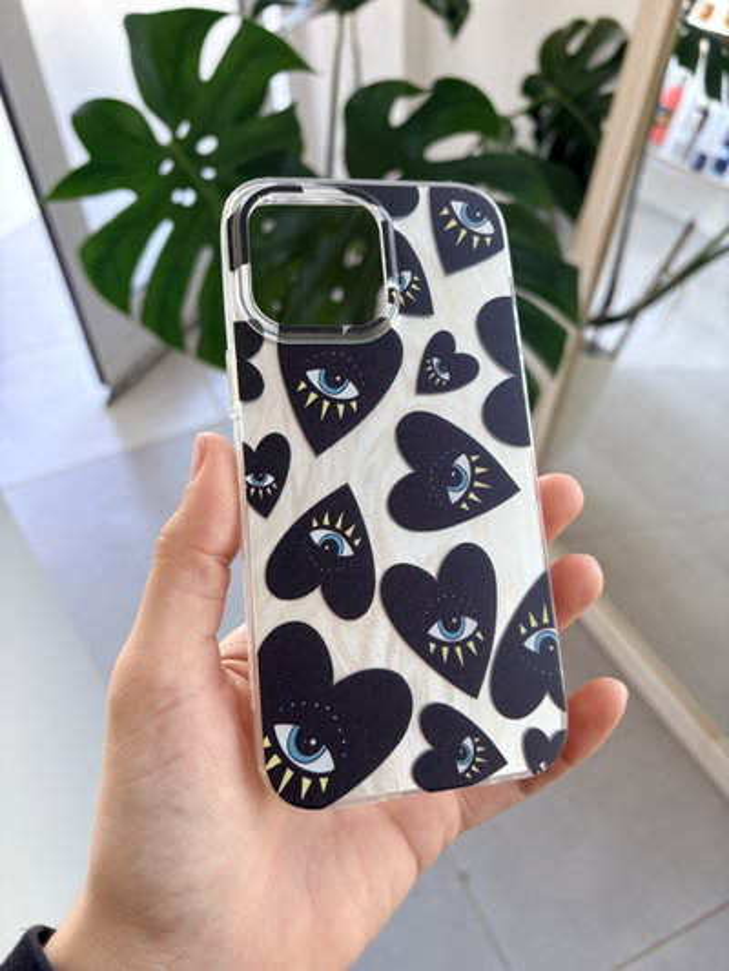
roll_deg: +4.0
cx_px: 364
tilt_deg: -42.4
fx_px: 730
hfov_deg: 53.1
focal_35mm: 26
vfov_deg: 67.3
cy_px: 486
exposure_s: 1/122
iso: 80
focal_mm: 5.96
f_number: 1.6
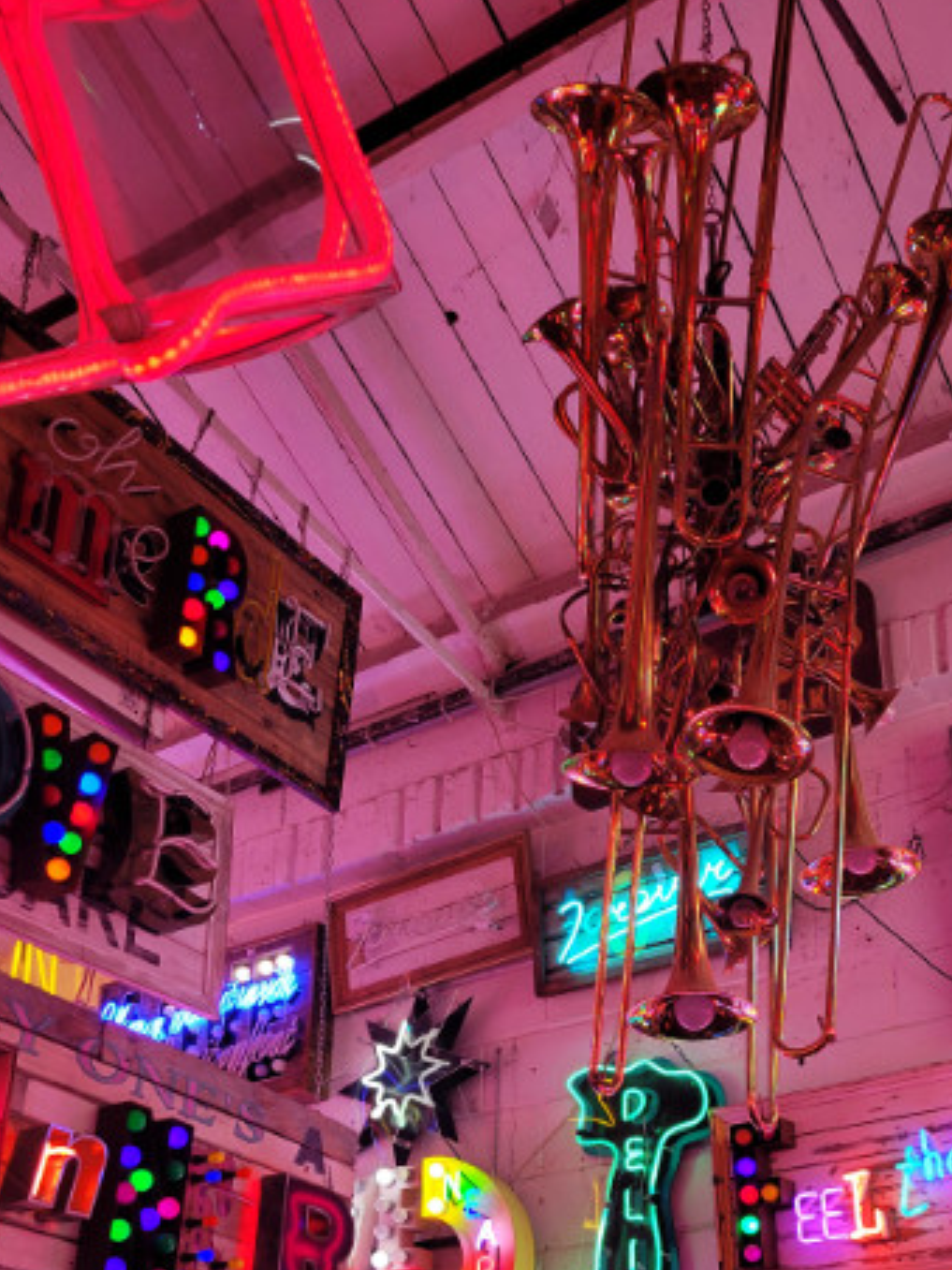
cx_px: 601
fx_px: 1687
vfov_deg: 39.4
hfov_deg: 31.4
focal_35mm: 46
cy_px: 1037
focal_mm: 5.4
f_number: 1.8
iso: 80
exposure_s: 1/100
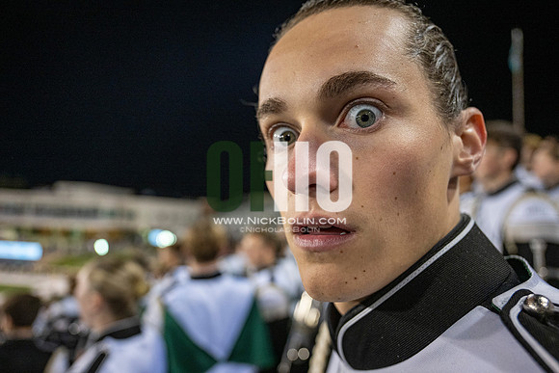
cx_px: 280
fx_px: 388
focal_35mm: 25
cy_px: 186
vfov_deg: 51.3
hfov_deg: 71.5
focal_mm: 25
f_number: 3.2
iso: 2000
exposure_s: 1/500
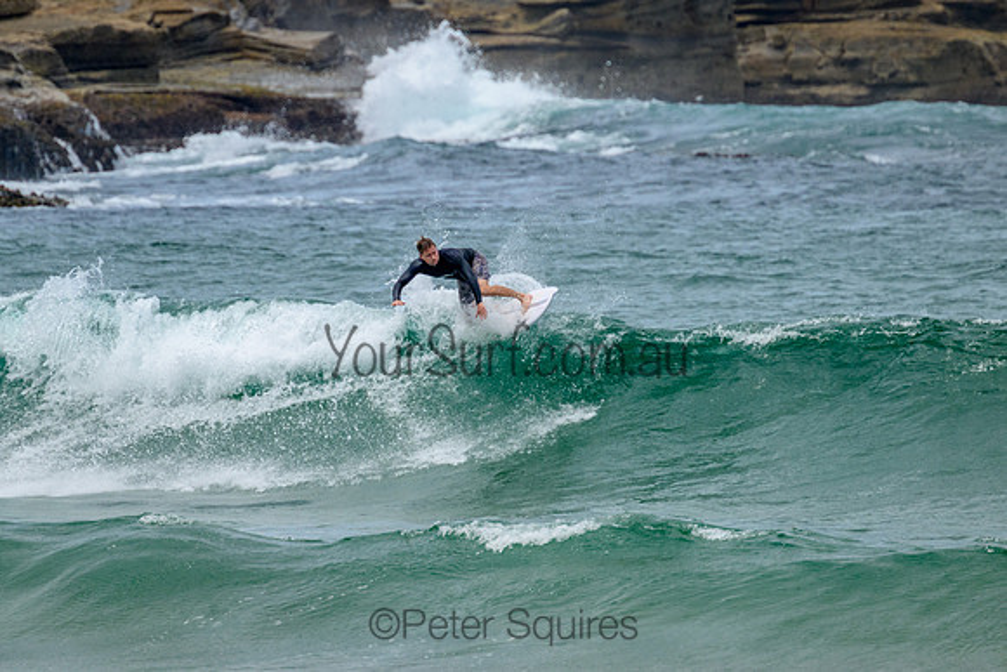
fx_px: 26849
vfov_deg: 1.4
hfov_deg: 2.1
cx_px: 412
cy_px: 279
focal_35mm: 960
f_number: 11
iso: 1000
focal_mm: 800
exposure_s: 1/2000
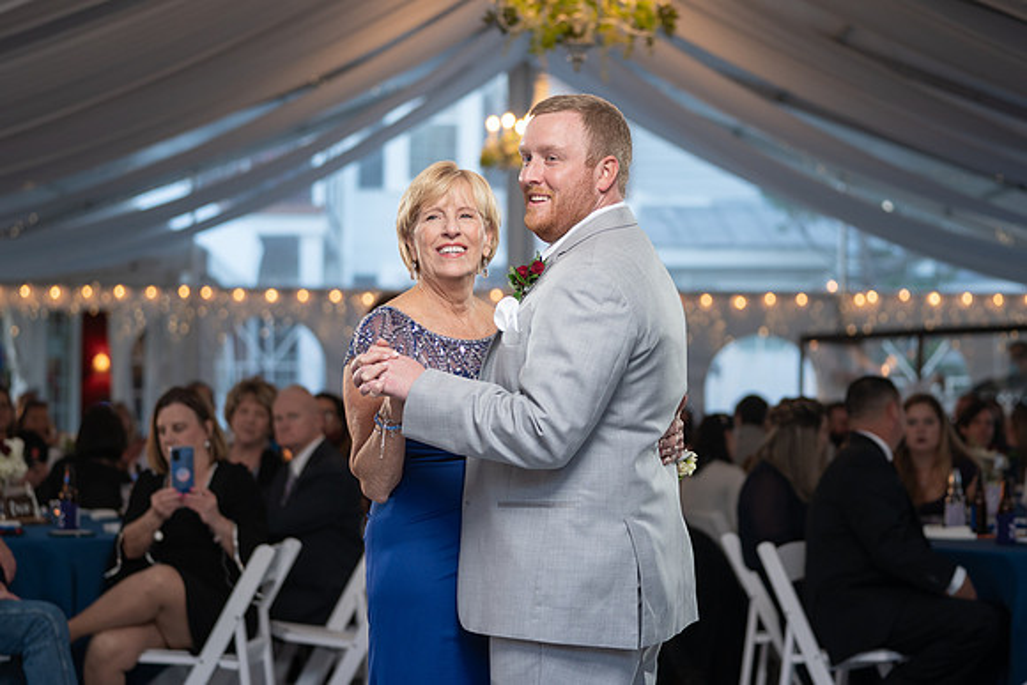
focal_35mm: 83
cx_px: 475
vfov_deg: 16.6
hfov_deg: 24.6
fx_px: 2354
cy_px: 310
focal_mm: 75
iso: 500
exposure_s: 1/250
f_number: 2.8
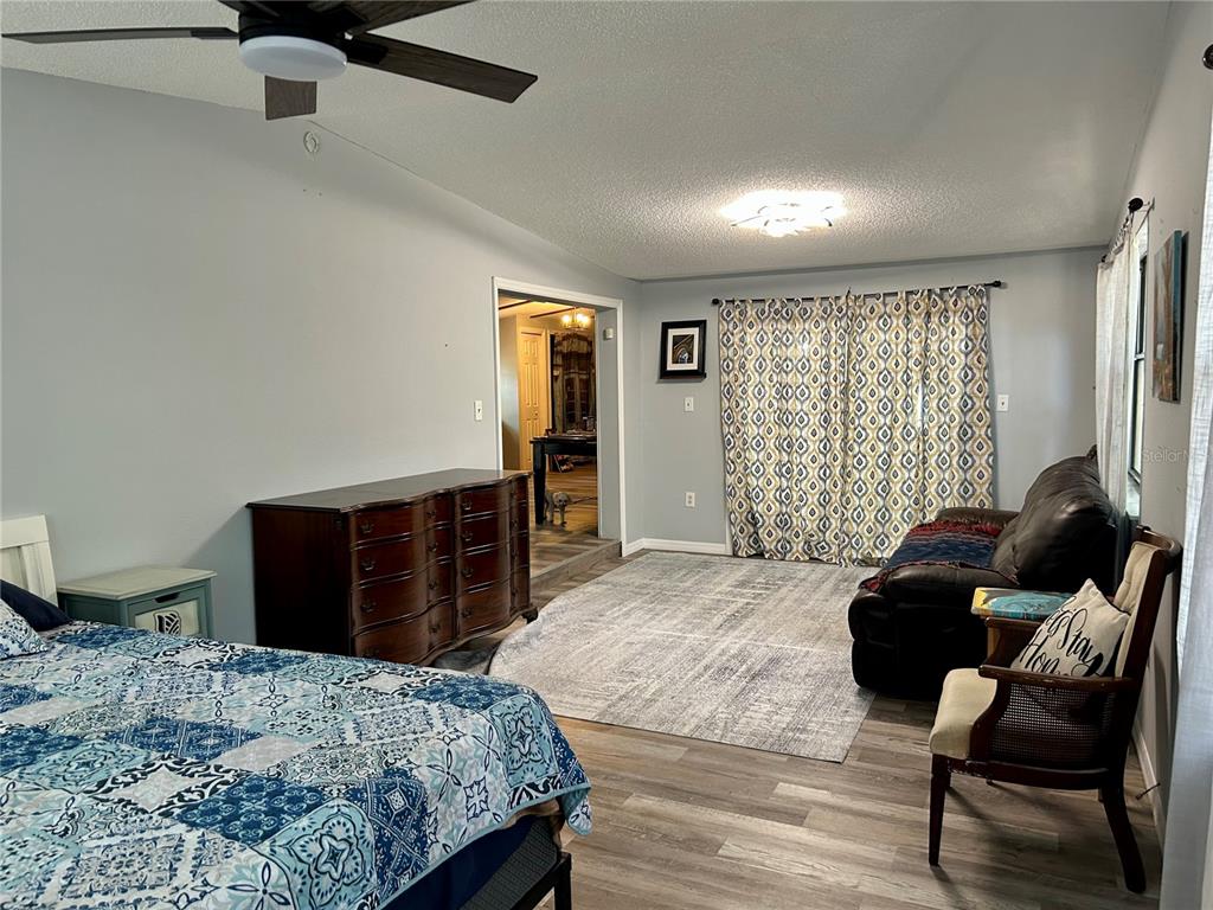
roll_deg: +1.4
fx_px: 911
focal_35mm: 26
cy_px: 455
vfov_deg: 53.1
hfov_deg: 67.3
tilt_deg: -5.6
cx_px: 606
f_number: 1.5
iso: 160
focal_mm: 5.7
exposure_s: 1/60
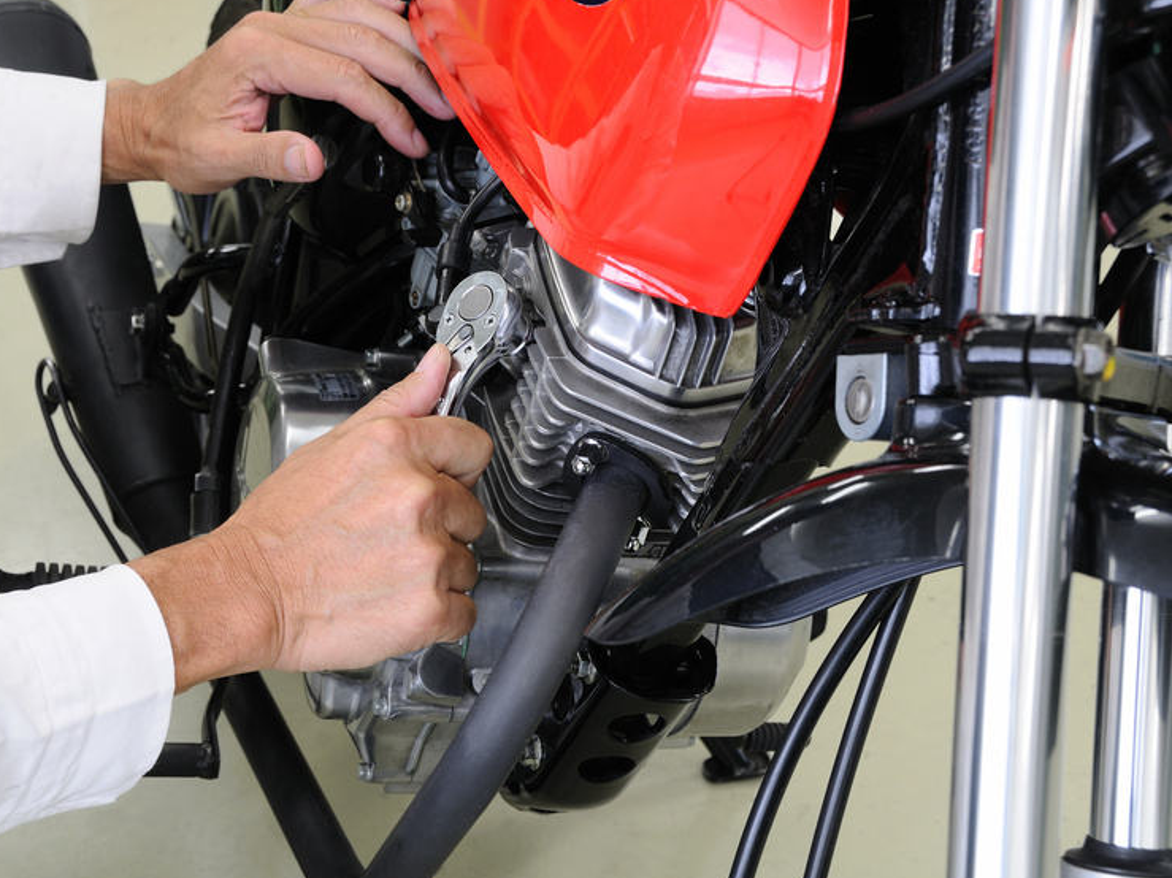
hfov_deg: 30.7
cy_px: 437
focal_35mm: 63
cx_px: 577
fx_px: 2133
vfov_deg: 23.3
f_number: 9
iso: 200
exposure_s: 1/13
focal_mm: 38
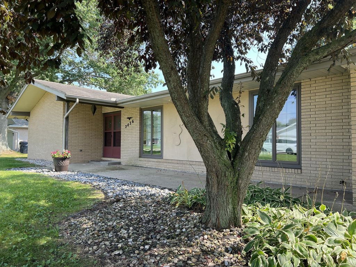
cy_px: 134
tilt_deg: +1.6
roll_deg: +0.0
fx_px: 267
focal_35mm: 26
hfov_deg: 67.3
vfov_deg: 53.1
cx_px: 178
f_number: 1.5
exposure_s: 1/471
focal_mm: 5.7
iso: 50
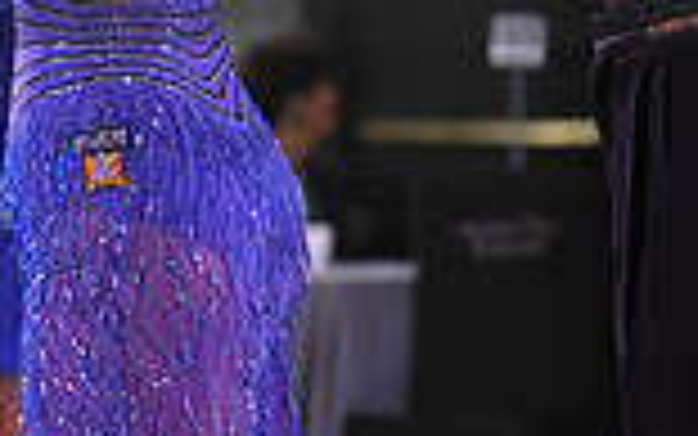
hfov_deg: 2.8
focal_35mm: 763
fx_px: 14520
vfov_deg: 1.7
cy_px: -103
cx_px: 354
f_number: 5
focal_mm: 200
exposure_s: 1/320
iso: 1600
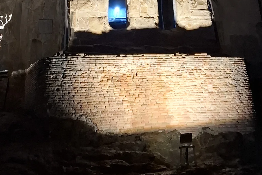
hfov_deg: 29.2
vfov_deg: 15.0
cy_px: -200
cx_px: 119
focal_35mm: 69
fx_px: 502
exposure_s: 1/25
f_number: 1.8
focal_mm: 5.54
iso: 500
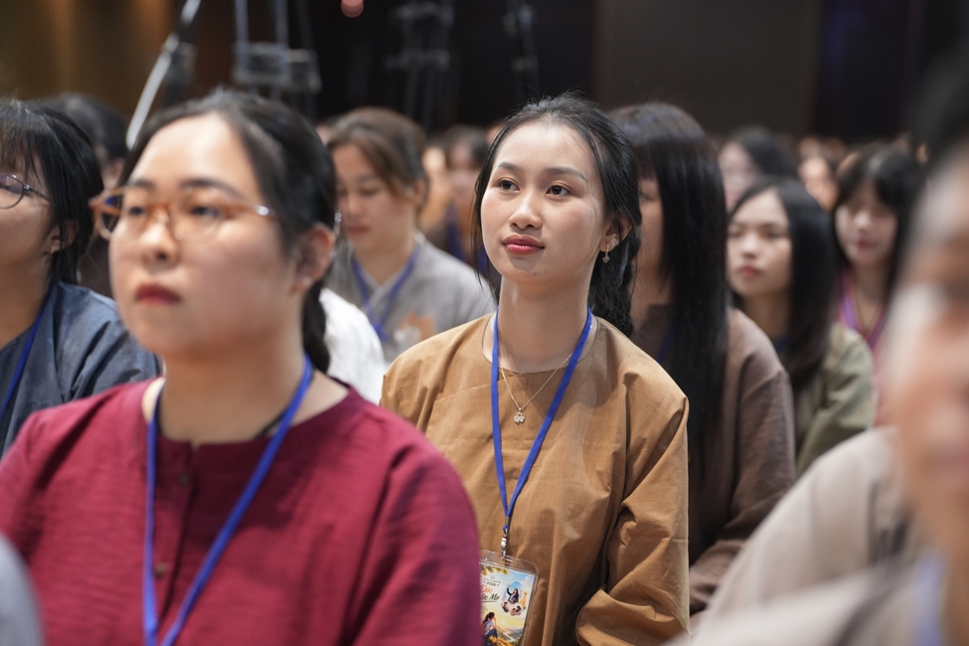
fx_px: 2234
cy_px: 323
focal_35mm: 83
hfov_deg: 24.5
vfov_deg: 16.5
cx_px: 484
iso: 3200
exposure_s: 1/160
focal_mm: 83
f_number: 2.8
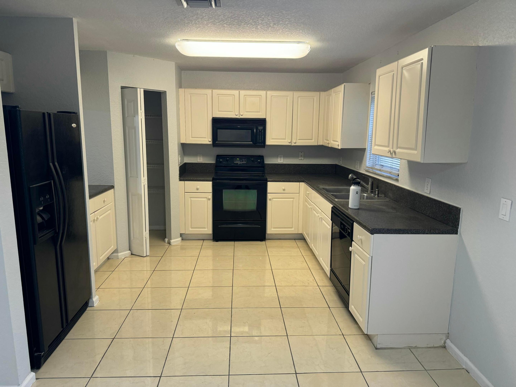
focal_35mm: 24
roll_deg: -0.9
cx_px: 258
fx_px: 358
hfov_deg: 71.6
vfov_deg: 56.8
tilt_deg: -10.1
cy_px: 194
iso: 200
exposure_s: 1/60
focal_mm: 6.76
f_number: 1.78
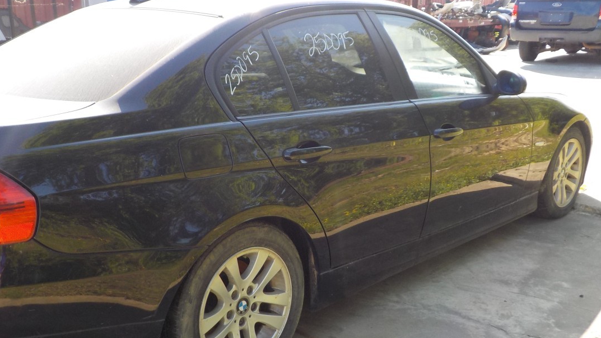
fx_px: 621
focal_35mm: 39
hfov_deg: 51.6
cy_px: 181
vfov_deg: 30.4
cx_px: 277
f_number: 3.3
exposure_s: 1/200
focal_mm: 4.1
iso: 125
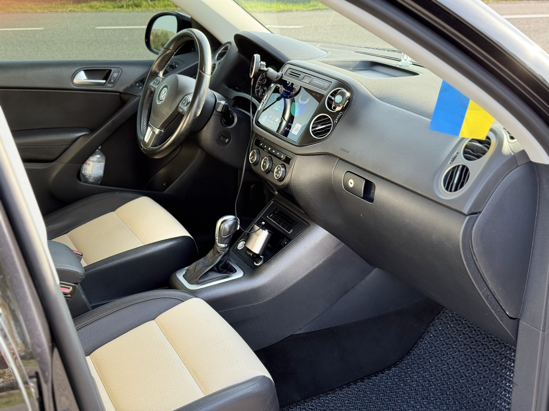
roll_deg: +0.7
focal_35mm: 48
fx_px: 761
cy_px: 206
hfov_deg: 39.7
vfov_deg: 30.3
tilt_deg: -19.1
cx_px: 274
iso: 64
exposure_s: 1/186
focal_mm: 6.76
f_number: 1.78
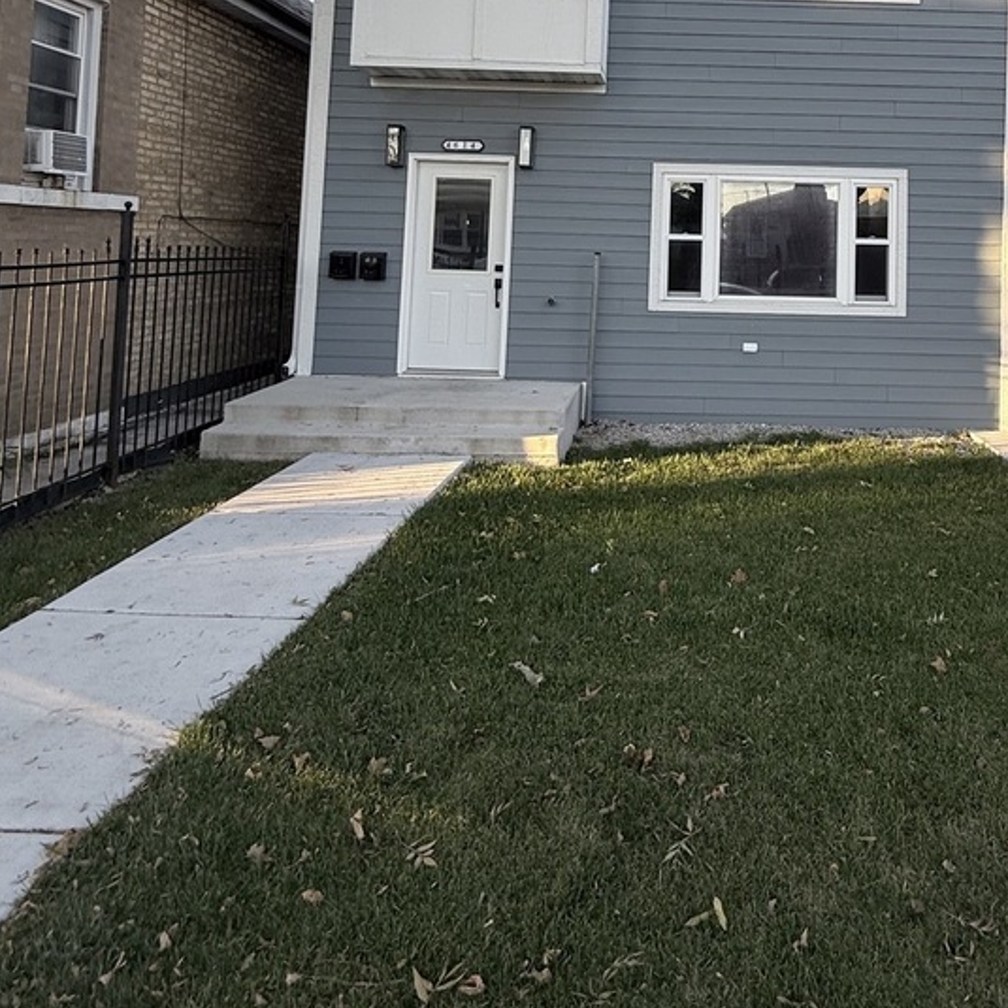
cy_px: 220
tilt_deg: +3.6
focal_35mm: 25
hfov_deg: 60.8
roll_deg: -1.4
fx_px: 824
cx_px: 701
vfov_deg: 58.7
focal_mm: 2.22
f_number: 2.2
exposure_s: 1/161
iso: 50
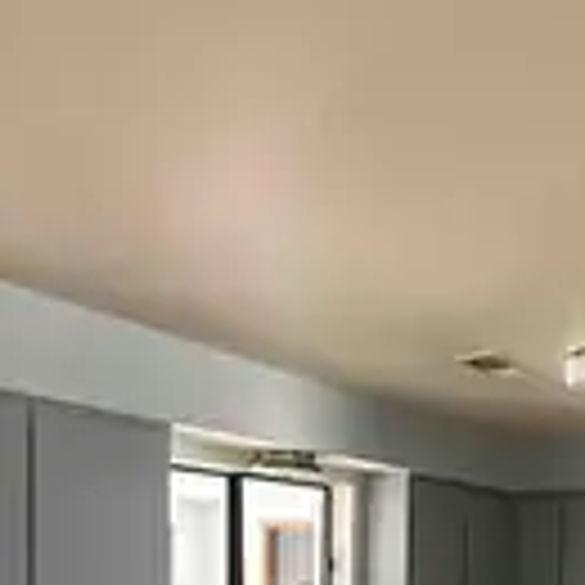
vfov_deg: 38.8
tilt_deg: -1.3
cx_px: 562
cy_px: 585
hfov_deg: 39.5
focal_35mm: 38
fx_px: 727
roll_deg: -0.4
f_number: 2.2
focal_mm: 2.22
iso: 500
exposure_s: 1/60
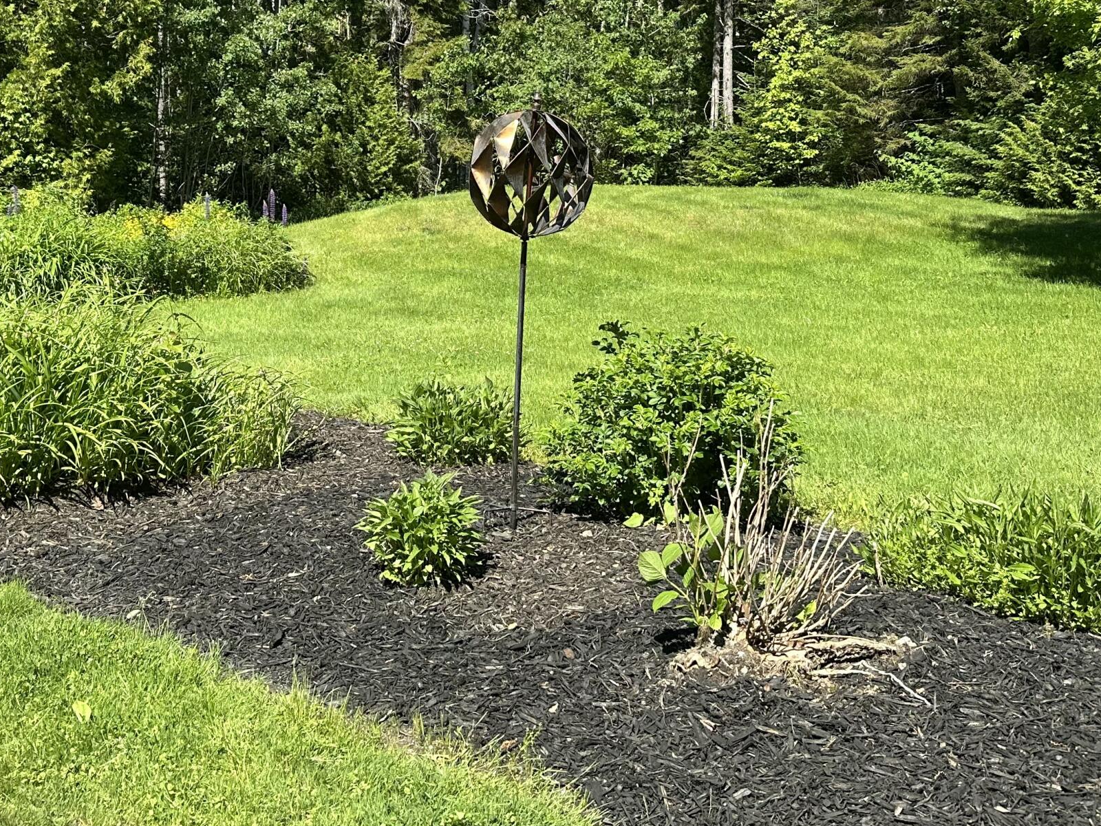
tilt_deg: +1.9
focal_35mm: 45
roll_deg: +0.1
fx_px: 1431
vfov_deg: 30.9
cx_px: 432
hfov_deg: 41.8
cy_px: 102
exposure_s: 1/2028
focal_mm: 6.86
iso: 80
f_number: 1.78
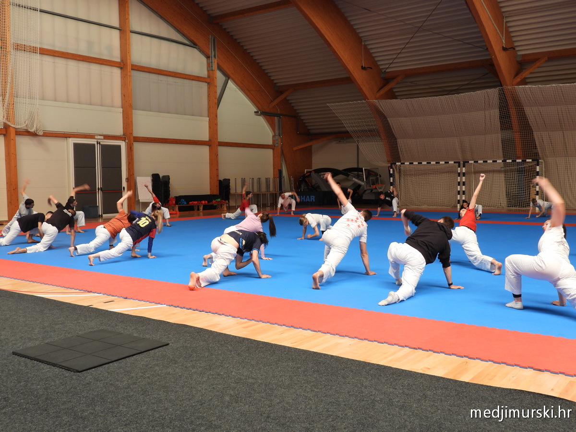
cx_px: 288
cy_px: 216
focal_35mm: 35
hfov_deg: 52.6
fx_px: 582
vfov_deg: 40.7
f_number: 3.2
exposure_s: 1/30
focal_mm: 6.3
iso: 100
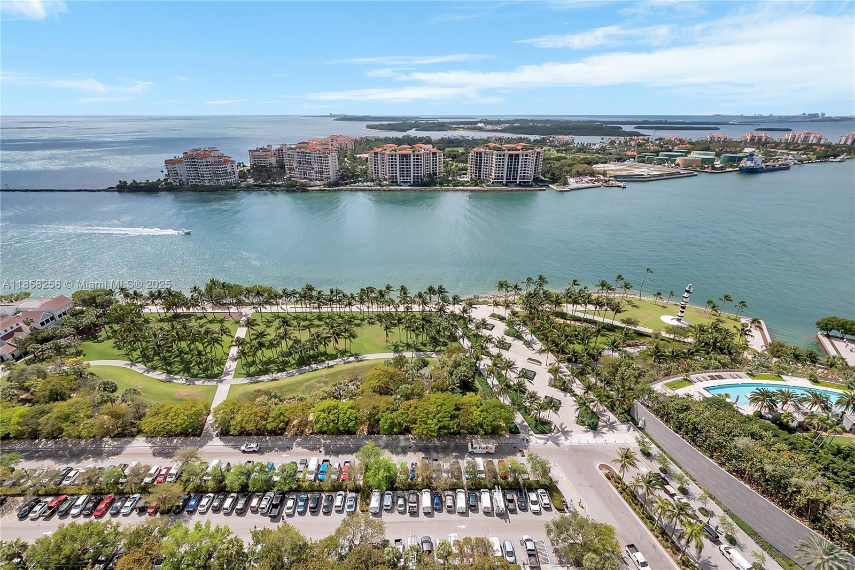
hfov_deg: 100.4
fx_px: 356
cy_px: 285
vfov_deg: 77.3
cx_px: 428
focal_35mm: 15
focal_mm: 10
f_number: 8
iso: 100
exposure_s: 1/640
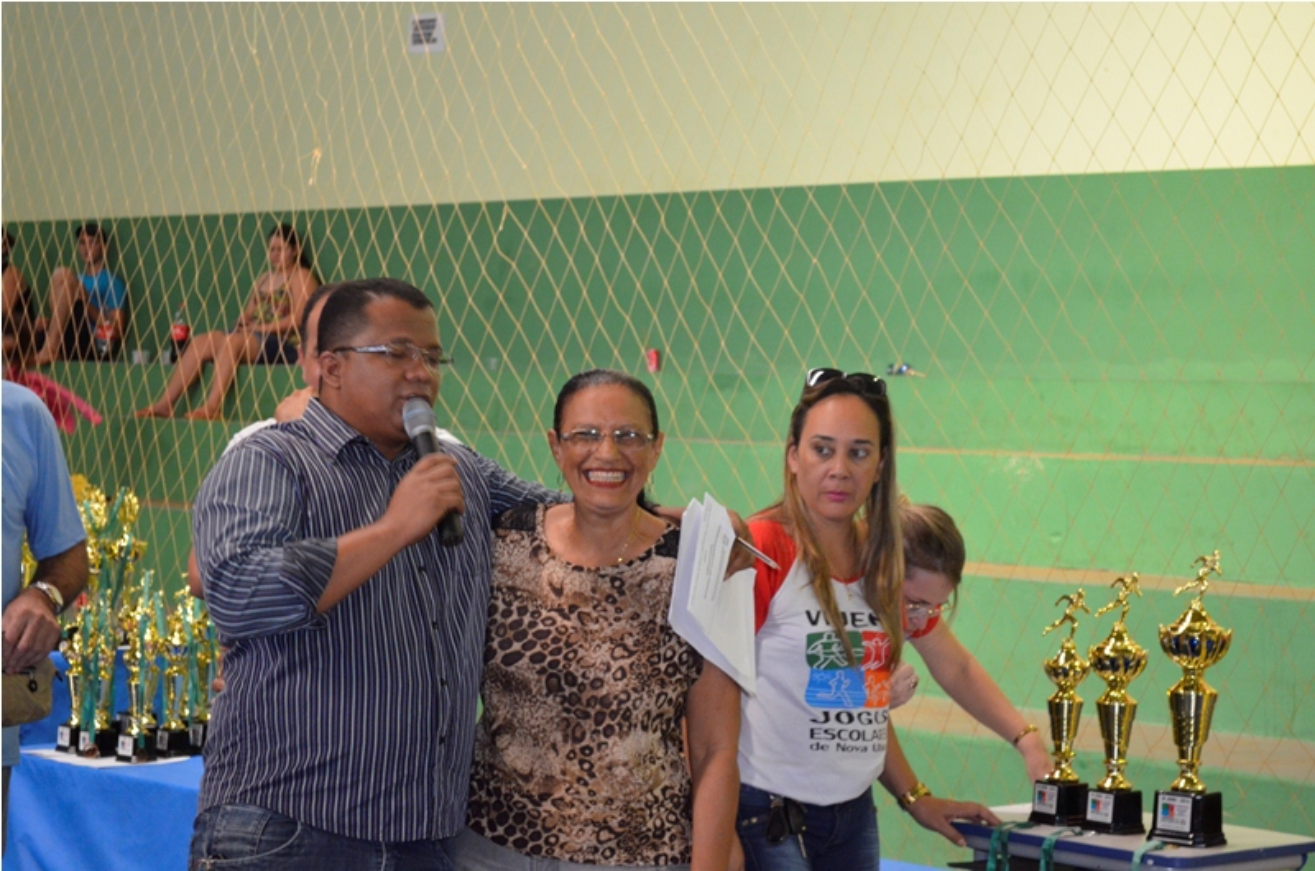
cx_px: 658
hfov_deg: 24.7
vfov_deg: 16.5
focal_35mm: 82
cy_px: 436
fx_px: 3008
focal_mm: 55
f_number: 5.6
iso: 2200
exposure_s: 1/60
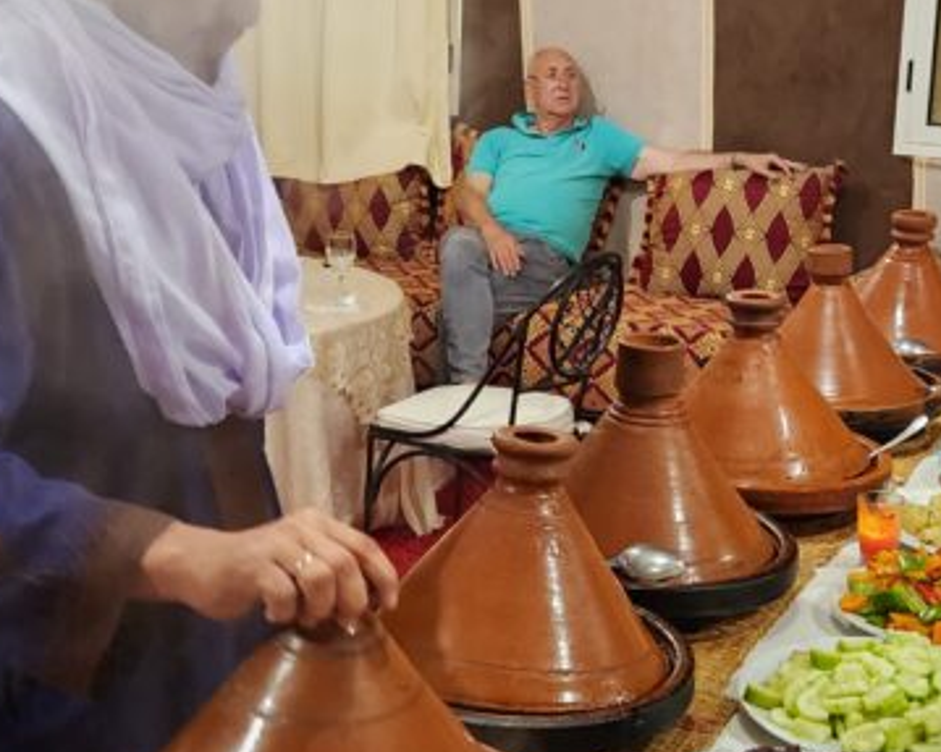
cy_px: 409
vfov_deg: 23.8
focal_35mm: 64
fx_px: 1782
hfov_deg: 29.5
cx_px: 590
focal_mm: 5.4
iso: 1250
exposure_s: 1/25
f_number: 1.8
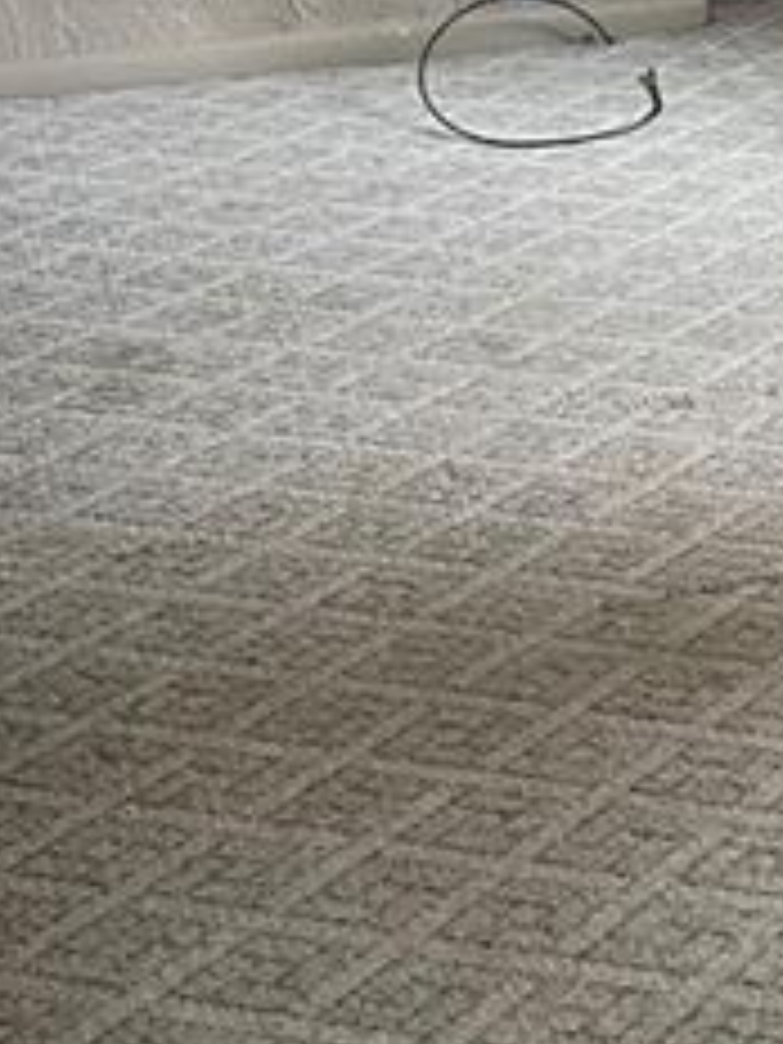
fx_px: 2594
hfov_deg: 16.5
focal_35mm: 86
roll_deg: -1.2
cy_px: -194
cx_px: 918
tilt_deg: -11.7
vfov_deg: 21.2
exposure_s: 1/60
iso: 400
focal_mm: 4.2
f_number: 1.6
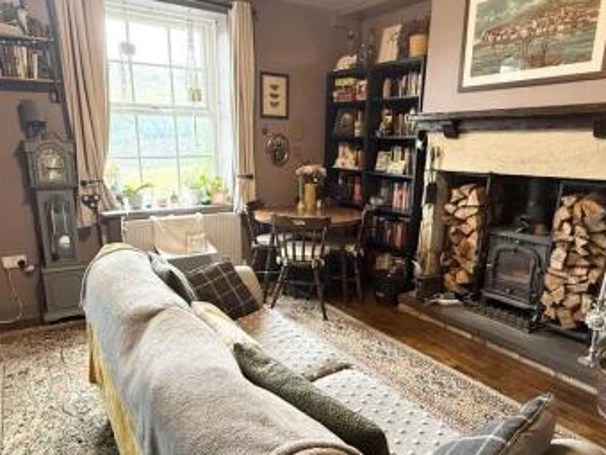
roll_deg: -0.3
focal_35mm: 24
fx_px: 420
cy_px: 249
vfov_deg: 56.7
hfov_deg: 71.6
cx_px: 311
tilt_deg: -13.8
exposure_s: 1/86
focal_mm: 2.22
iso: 320
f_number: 2.2
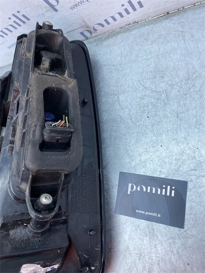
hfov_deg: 53.1
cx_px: 102
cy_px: 136
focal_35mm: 26
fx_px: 205
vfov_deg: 67.3
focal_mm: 4.25
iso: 32
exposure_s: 1/531
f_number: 1.8
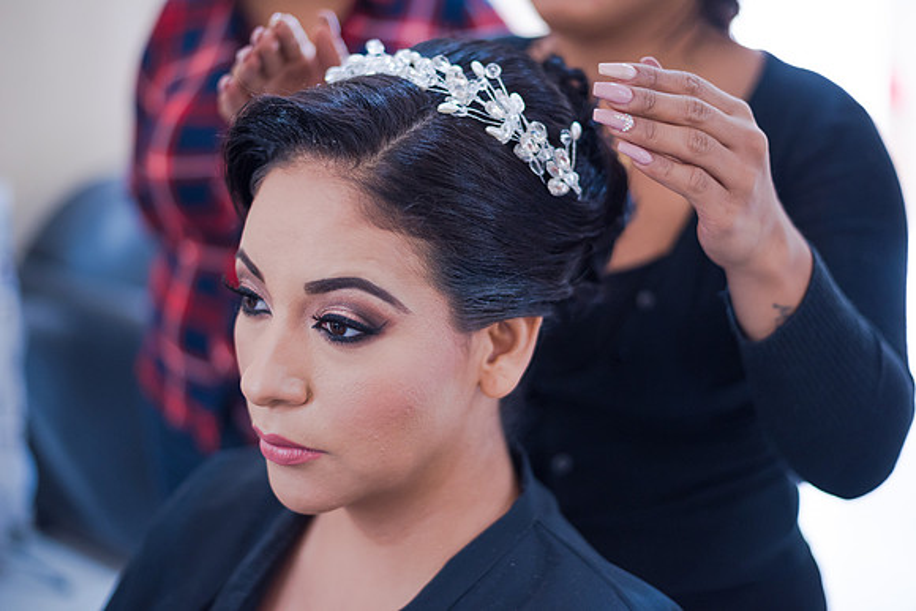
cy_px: 306
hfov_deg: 39.6
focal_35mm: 50
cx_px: 458
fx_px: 1272
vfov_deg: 27.0
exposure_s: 1/200
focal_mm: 50
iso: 640
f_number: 1.8
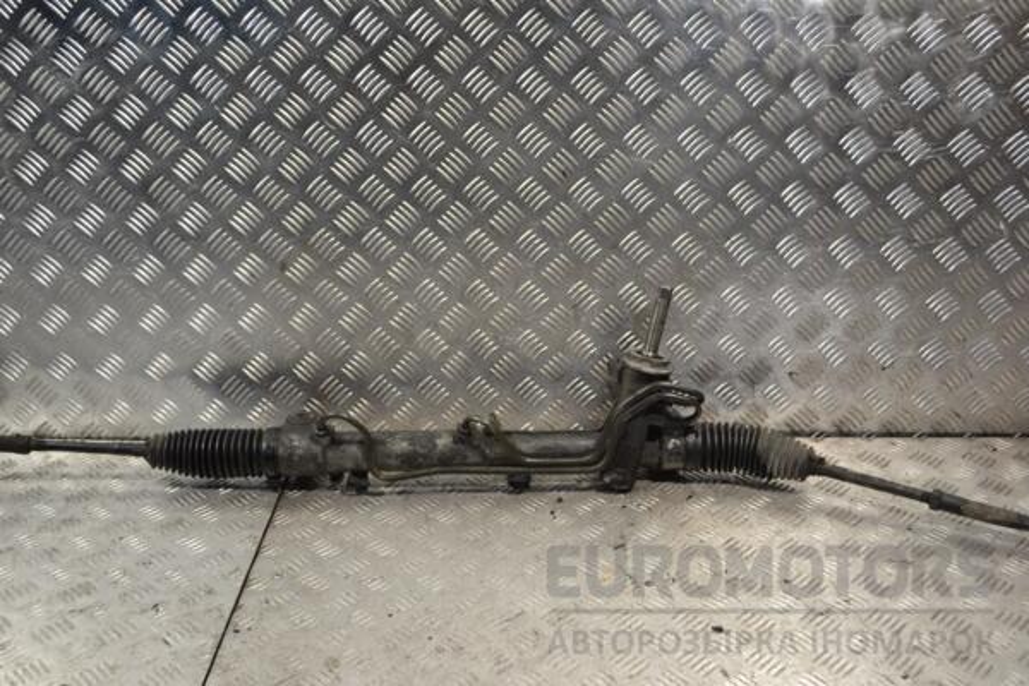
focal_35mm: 39
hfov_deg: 49.6
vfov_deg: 34.2
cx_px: 514
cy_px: 343
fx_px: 1115
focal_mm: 26
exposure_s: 1/100
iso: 400
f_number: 5
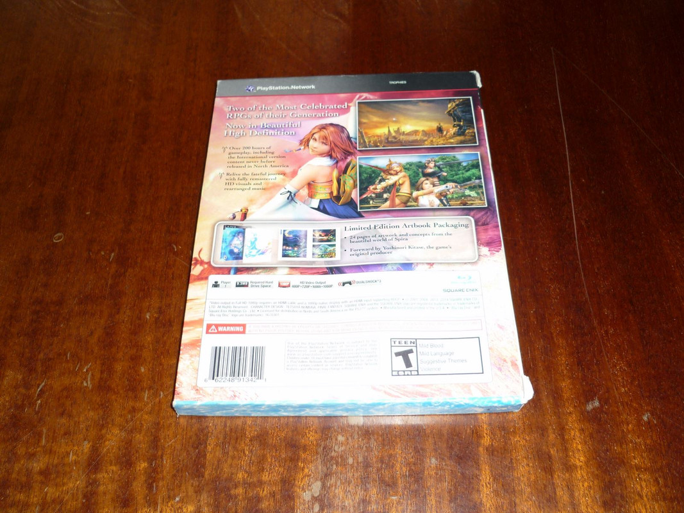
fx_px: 652
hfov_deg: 55.4
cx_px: 342
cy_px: 256
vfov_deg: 42.9
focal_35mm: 33
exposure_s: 1/30
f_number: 2.8
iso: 100
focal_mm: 5.5
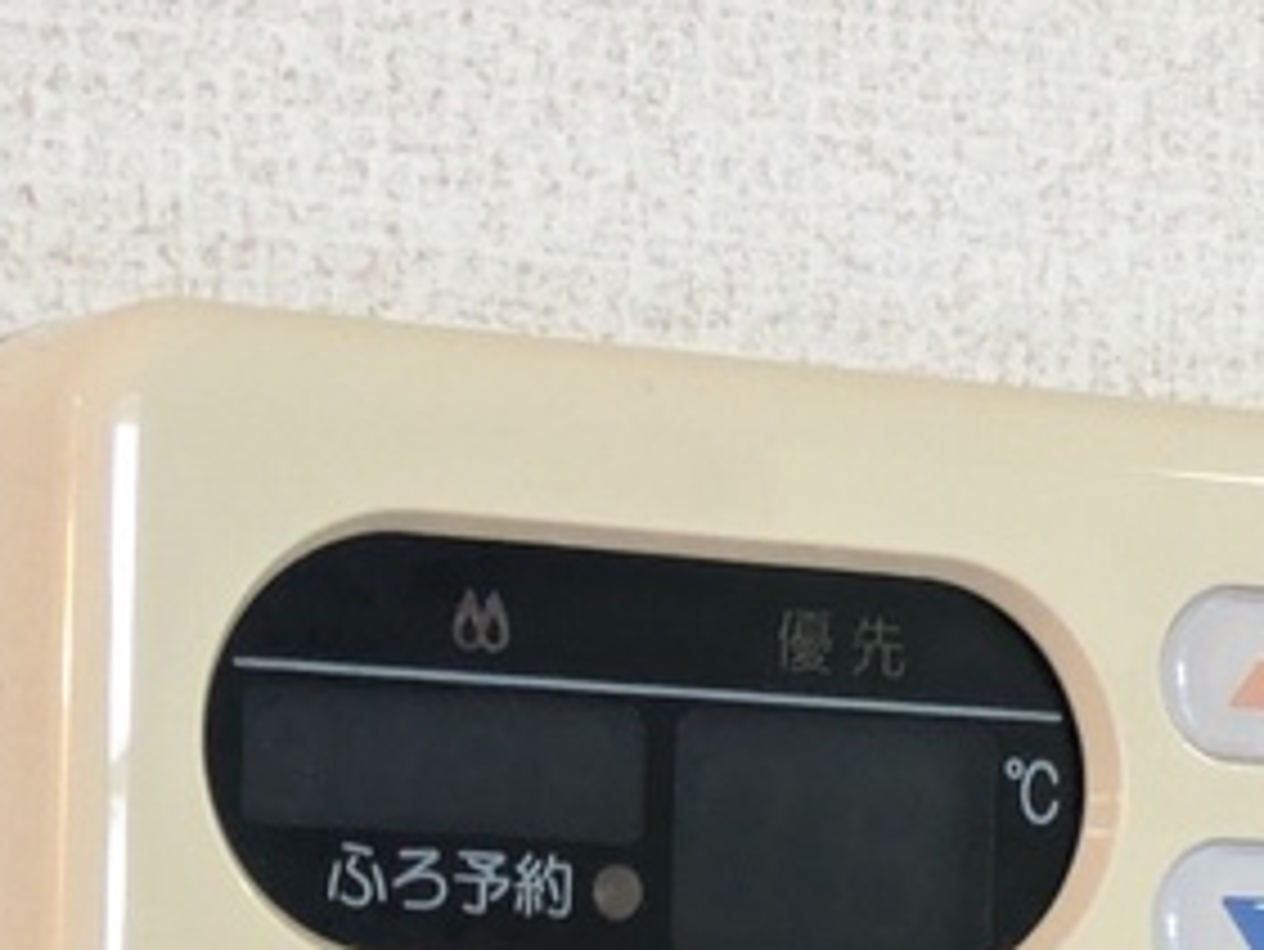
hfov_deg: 11.4
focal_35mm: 174
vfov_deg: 8.4
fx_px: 6356
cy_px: 1360
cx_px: 688
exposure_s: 1/60
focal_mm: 5.43
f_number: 1.89
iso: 793
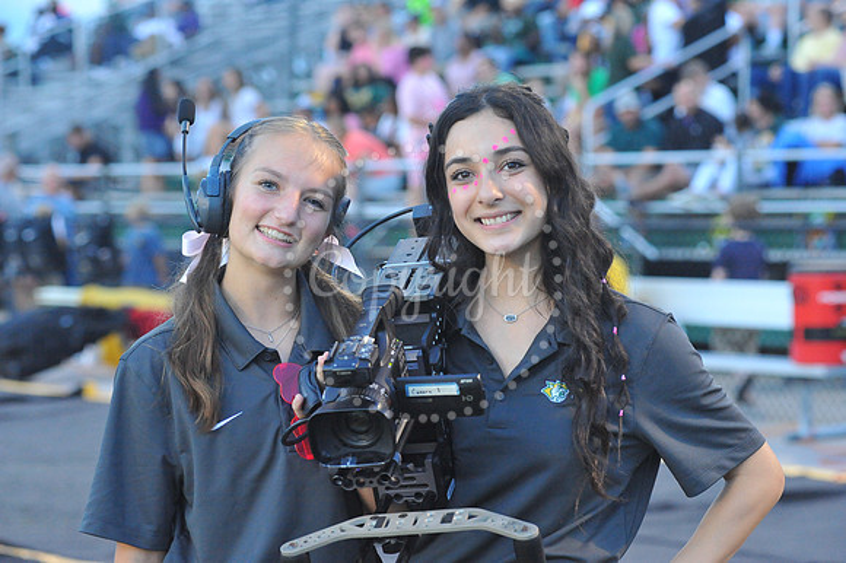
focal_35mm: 105
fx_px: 2466
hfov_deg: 19.5
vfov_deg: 13.0
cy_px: 282
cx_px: 423
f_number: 5.6
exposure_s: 1/250
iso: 5000
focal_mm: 105
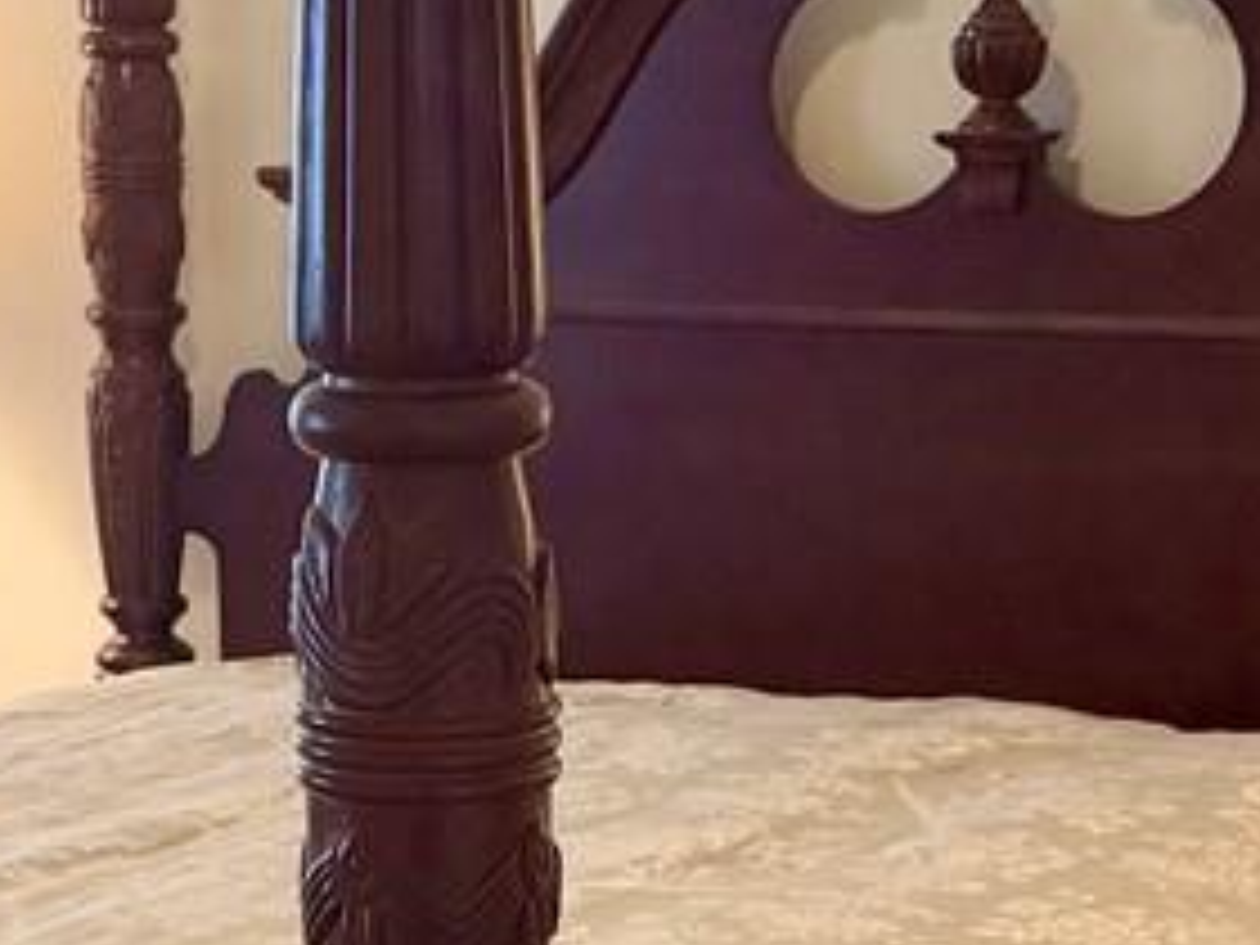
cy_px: 954
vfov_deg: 10.7
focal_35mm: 137
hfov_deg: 14.4
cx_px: 374
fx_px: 4987
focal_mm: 6.76
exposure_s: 1/60
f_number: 1.78
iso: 200
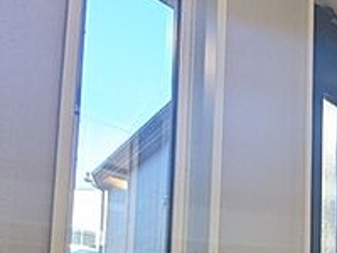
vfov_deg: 28.1
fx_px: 409
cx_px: 475
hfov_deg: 30.6
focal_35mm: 42
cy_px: 332
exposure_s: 1/50
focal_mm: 1.83
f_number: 2.2
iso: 127
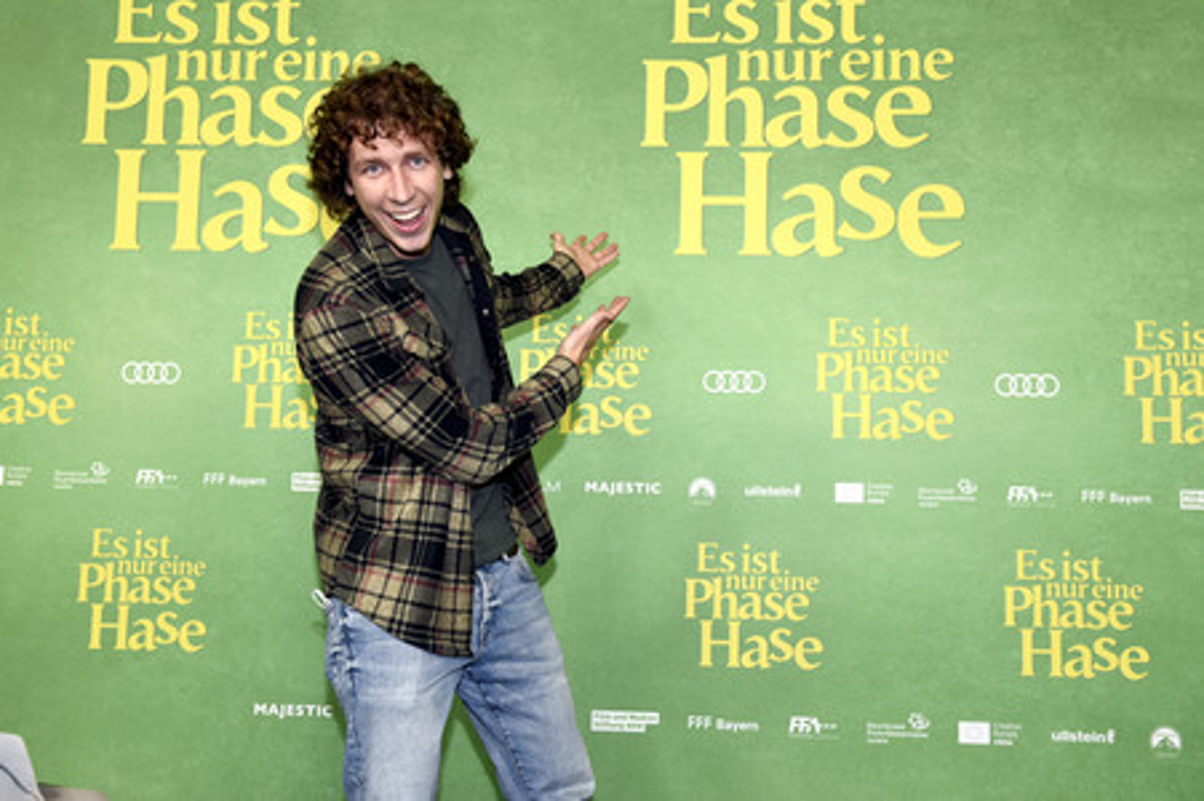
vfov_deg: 41.1
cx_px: 602
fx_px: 1069
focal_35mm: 32
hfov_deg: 58.8
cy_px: 400
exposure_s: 1/125
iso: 500
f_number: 6.3
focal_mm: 32
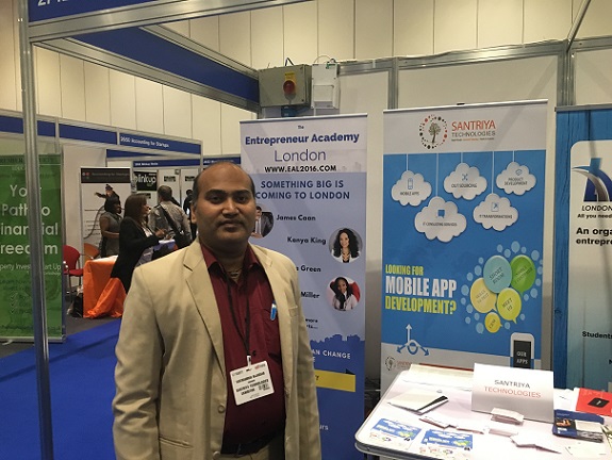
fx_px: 513
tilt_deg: -3.6
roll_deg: -1.1
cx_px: 306
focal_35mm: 29
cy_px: 230
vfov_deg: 48.3
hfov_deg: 61.6
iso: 250
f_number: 2.2
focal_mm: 4.15
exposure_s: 1/33
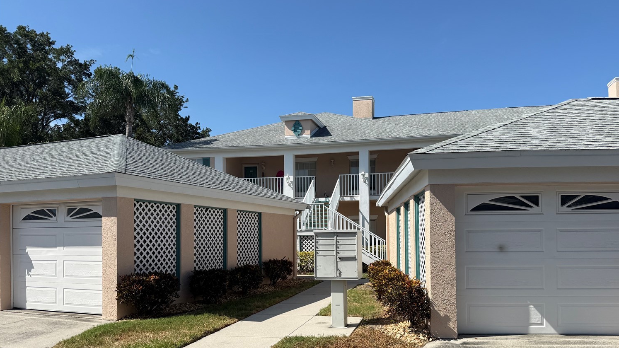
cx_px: 329
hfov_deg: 67.9
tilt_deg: +2.1
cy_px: 232
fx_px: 460
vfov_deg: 41.0
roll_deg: -2.4
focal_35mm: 28
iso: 80
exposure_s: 1/5714
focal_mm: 6.76
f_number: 1.78
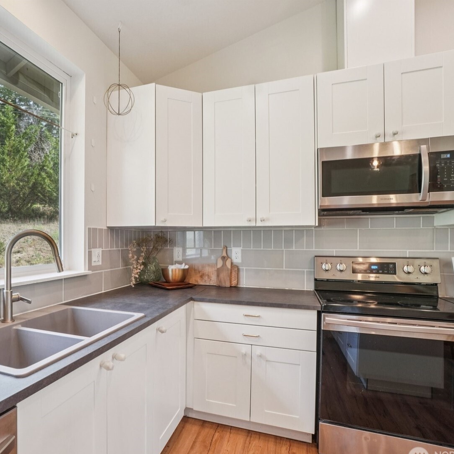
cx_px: 154
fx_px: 297
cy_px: 236
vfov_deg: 74.8
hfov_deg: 72.7
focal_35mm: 20
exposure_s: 1/20
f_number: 8
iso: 400
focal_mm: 10
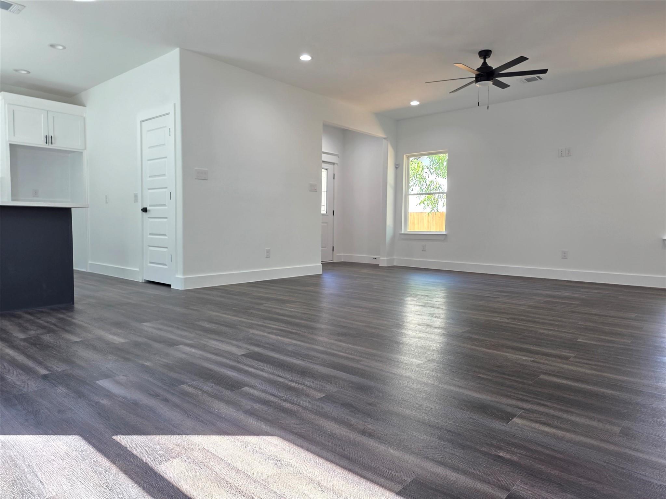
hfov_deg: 73.9
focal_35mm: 23
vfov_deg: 58.9
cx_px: 333
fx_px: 443
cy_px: 250
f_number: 1.7
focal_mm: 6.25
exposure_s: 1/120
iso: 100
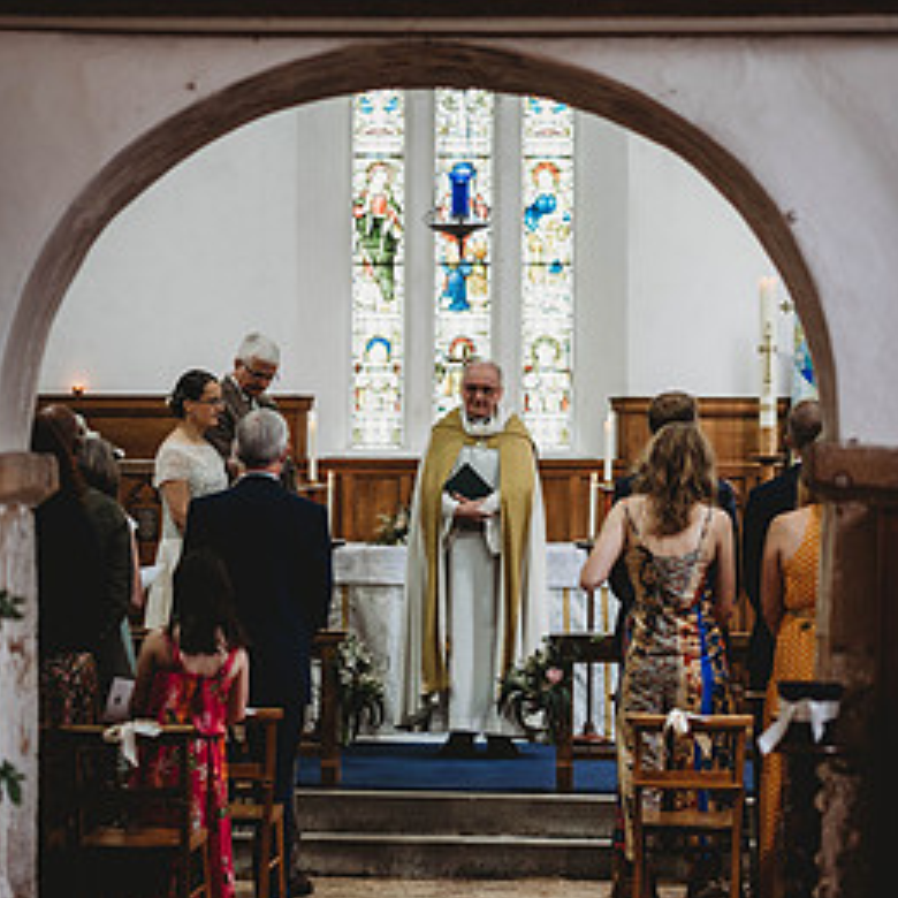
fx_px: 3669
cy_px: 508
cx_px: 480
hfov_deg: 14.0
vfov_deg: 14.0
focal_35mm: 125
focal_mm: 85
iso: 560
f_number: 1.8
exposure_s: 1/160
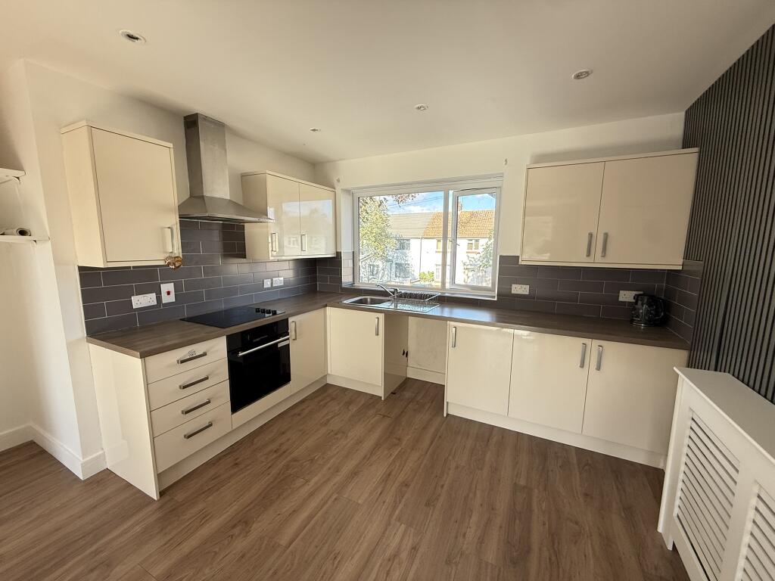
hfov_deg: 102.1
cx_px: 388
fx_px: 313
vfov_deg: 85.7
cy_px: 290
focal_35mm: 14
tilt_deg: -8.0
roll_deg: -0.7
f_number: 2.2
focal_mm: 2.22
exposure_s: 1/125
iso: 64
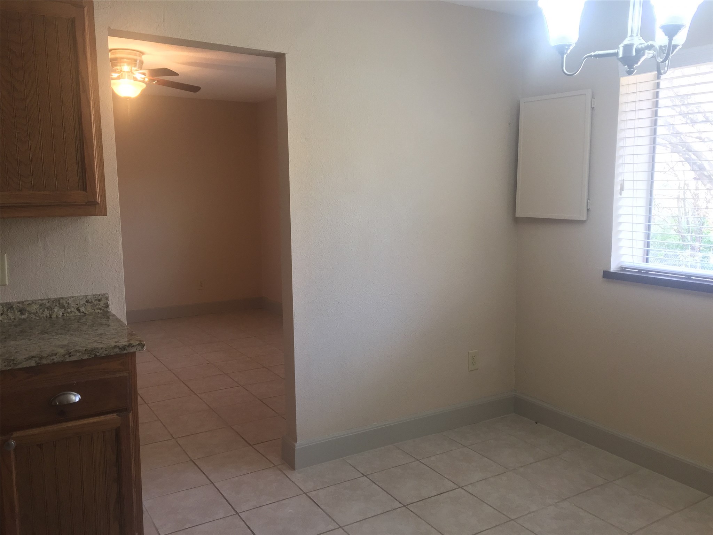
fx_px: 597
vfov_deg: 48.2
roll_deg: +0.7
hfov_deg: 61.7
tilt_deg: -9.2
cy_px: 268
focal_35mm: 29
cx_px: 356
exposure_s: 1/30
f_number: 2.2
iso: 64
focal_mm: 4.15
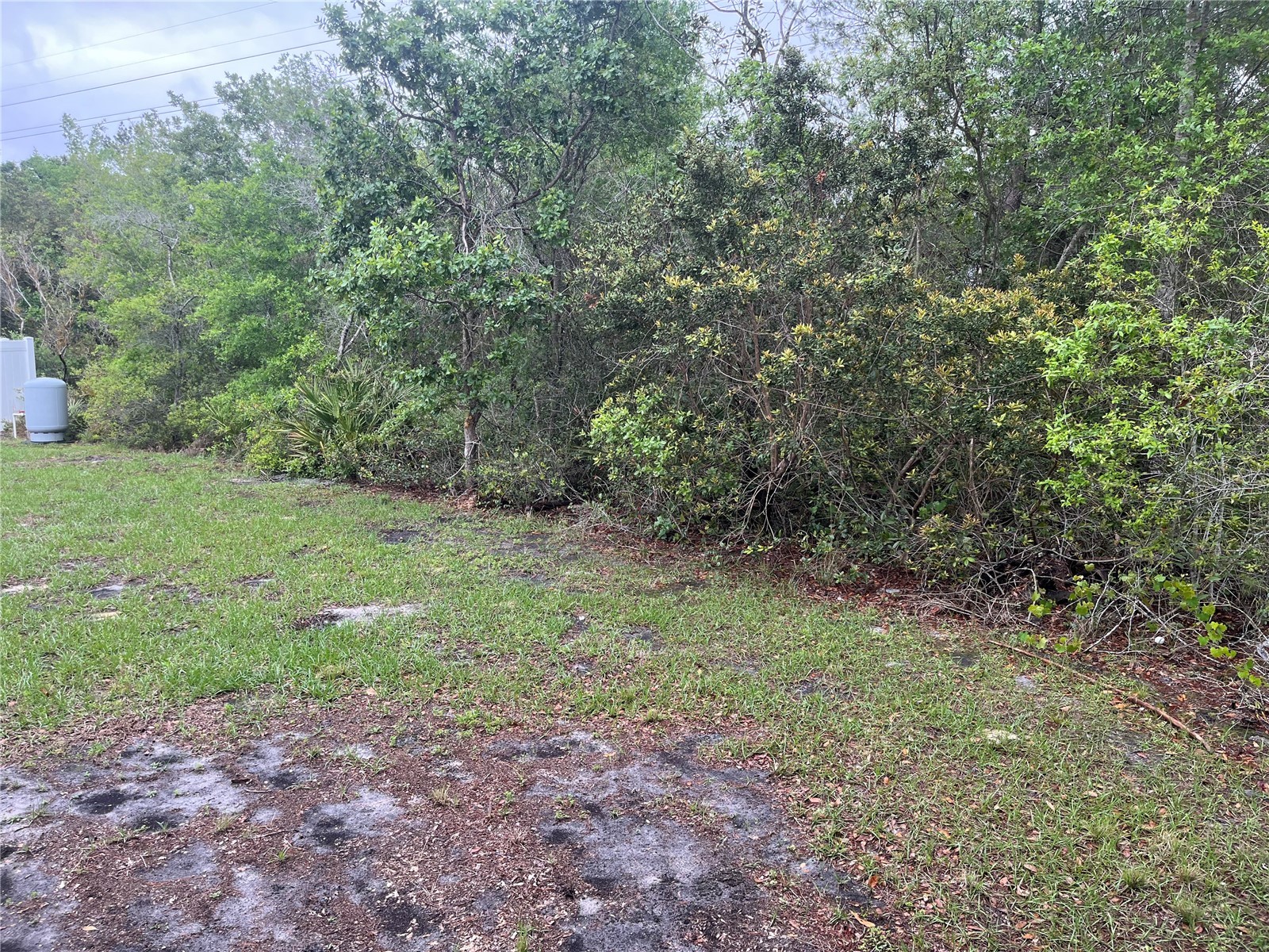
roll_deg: +1.3
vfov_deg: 53.1
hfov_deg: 67.3
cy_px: 476
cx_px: 634
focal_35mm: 26
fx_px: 953
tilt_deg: -7.1
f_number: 1.6
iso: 50
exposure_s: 1/210
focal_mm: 5.1
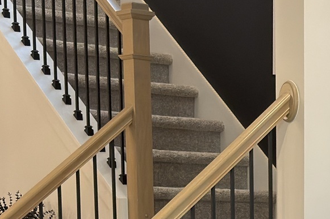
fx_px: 1210
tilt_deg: -8.0
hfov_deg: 14.8
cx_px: 441
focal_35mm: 132
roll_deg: -0.2
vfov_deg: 9.9
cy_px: 376
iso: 200
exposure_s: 1/40
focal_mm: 6.76
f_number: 1.78
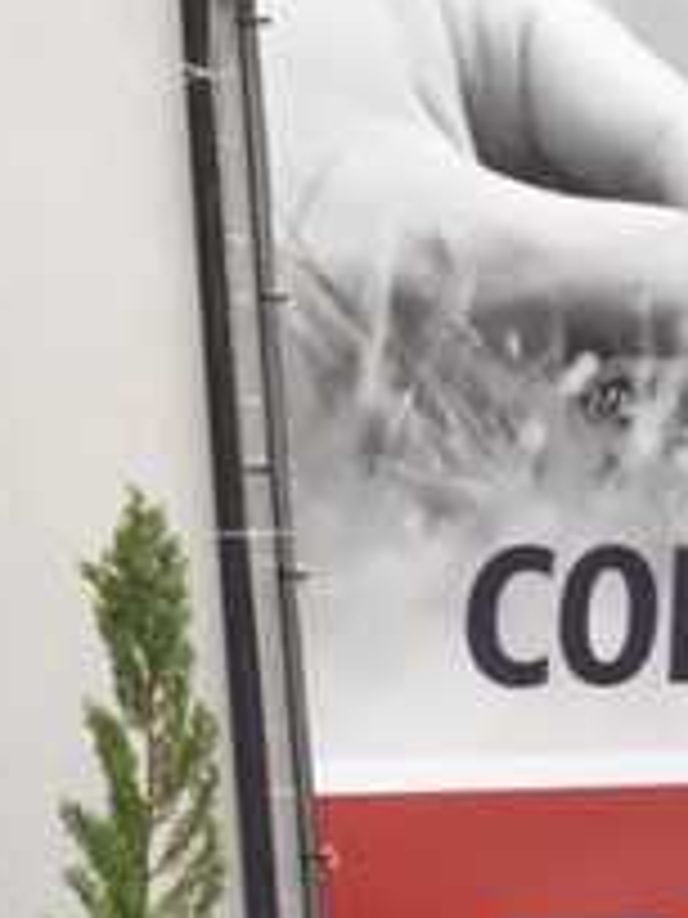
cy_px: 382
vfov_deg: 21.5
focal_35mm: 91
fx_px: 2412
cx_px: -675
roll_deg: +0.4
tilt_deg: +9.4
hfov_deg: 13.8
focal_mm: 4.15
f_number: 2.2
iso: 32
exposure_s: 1/670
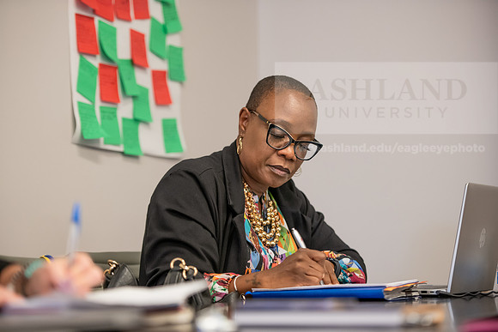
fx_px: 1550
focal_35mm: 112
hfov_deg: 18.3
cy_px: 166
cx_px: 249
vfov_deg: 12.2
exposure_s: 1/200
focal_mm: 112
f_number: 2.8
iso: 1250
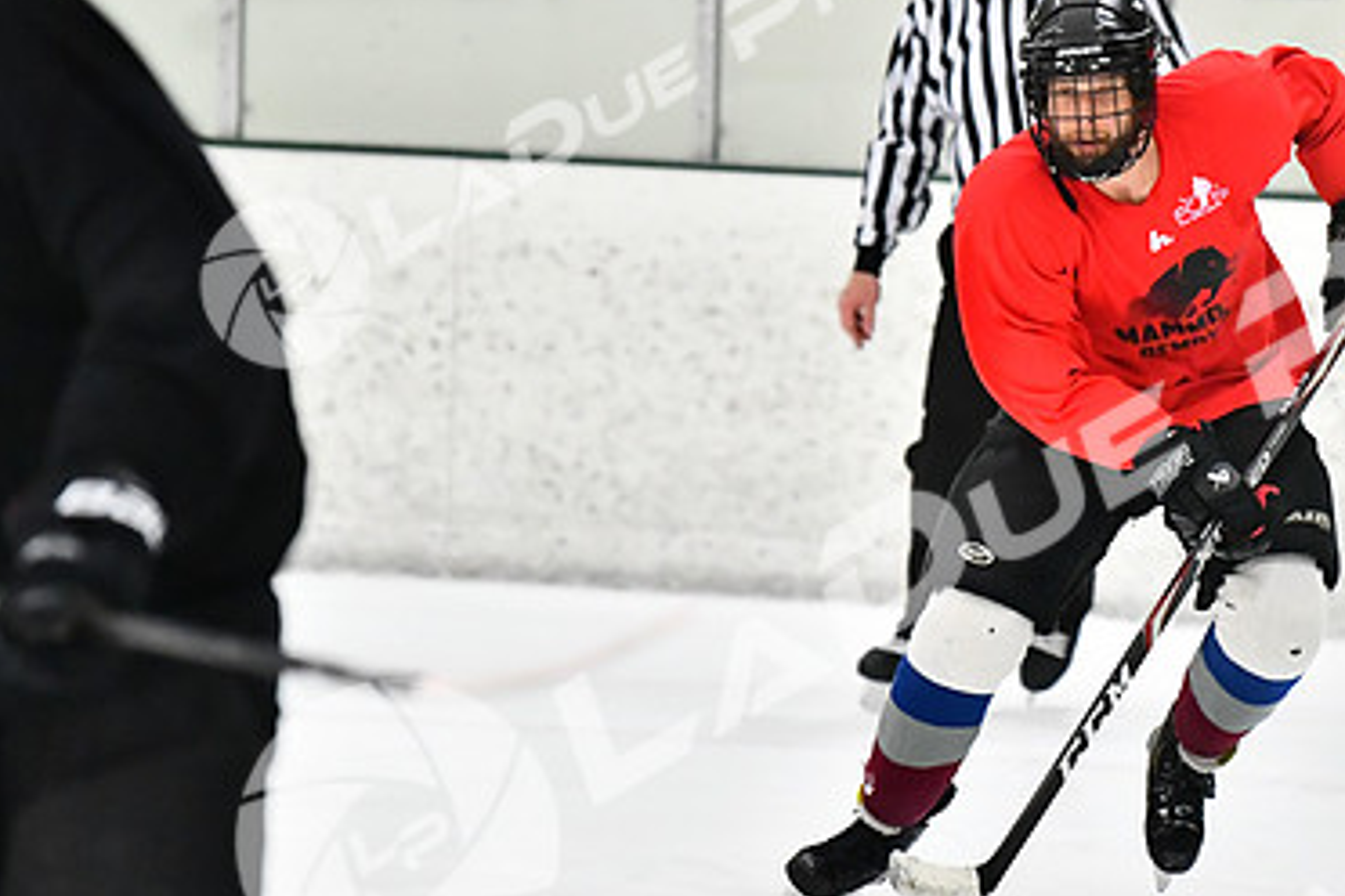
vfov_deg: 4.5
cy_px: 471
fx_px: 11357
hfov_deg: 6.8
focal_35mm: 304
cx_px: 1038
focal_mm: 130
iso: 6400
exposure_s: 1/1600
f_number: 2.8
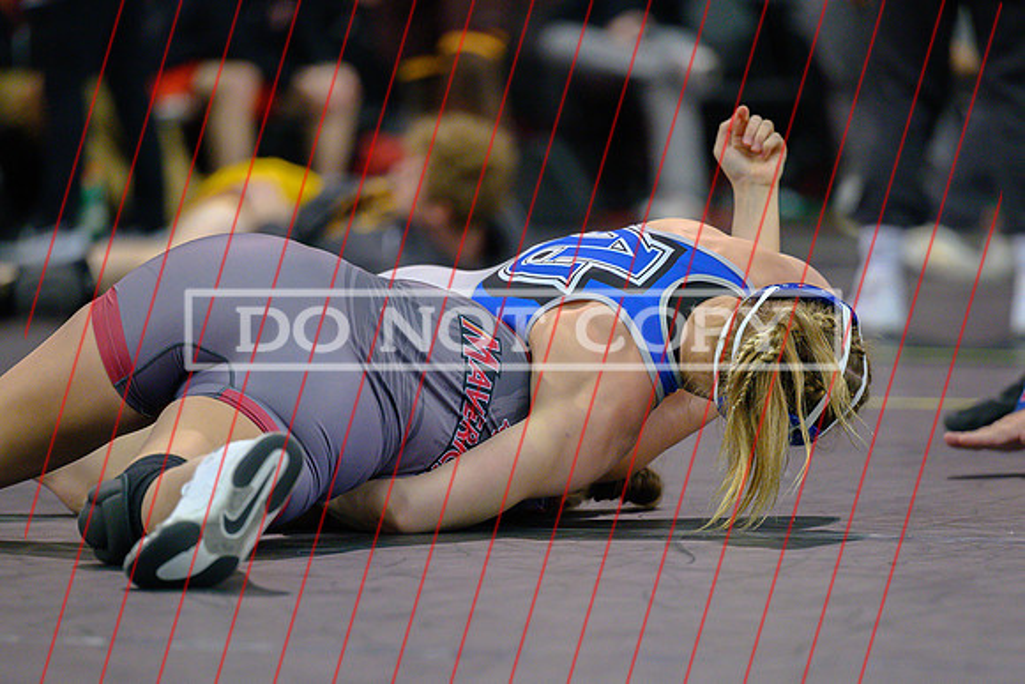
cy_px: 457
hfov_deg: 7.8
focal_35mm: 265
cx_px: 580
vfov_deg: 5.2
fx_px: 7536
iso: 2500
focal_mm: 185
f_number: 2.8
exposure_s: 1/800
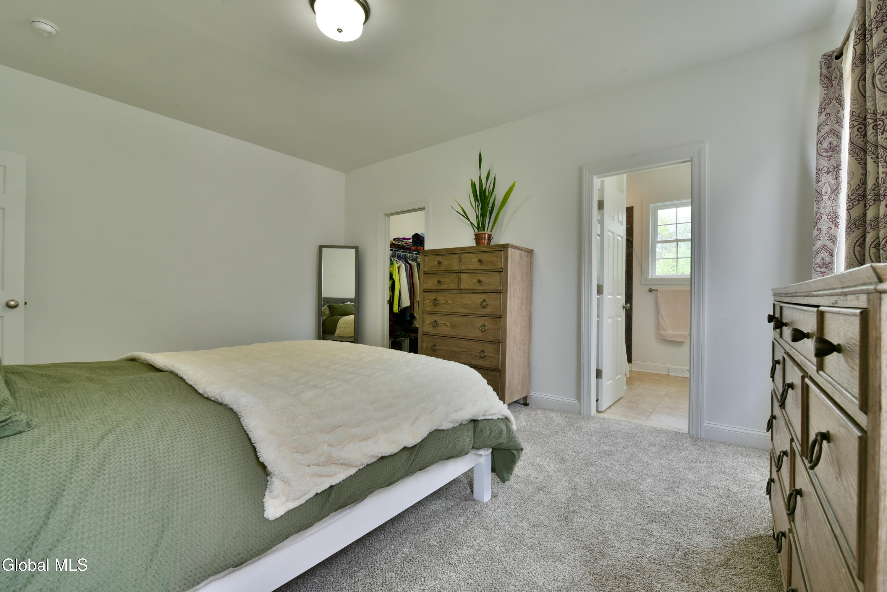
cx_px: 444
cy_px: 296
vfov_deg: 81.3
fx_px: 345
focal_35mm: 14
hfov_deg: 104.2
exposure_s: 1/25
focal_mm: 14
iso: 800
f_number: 11
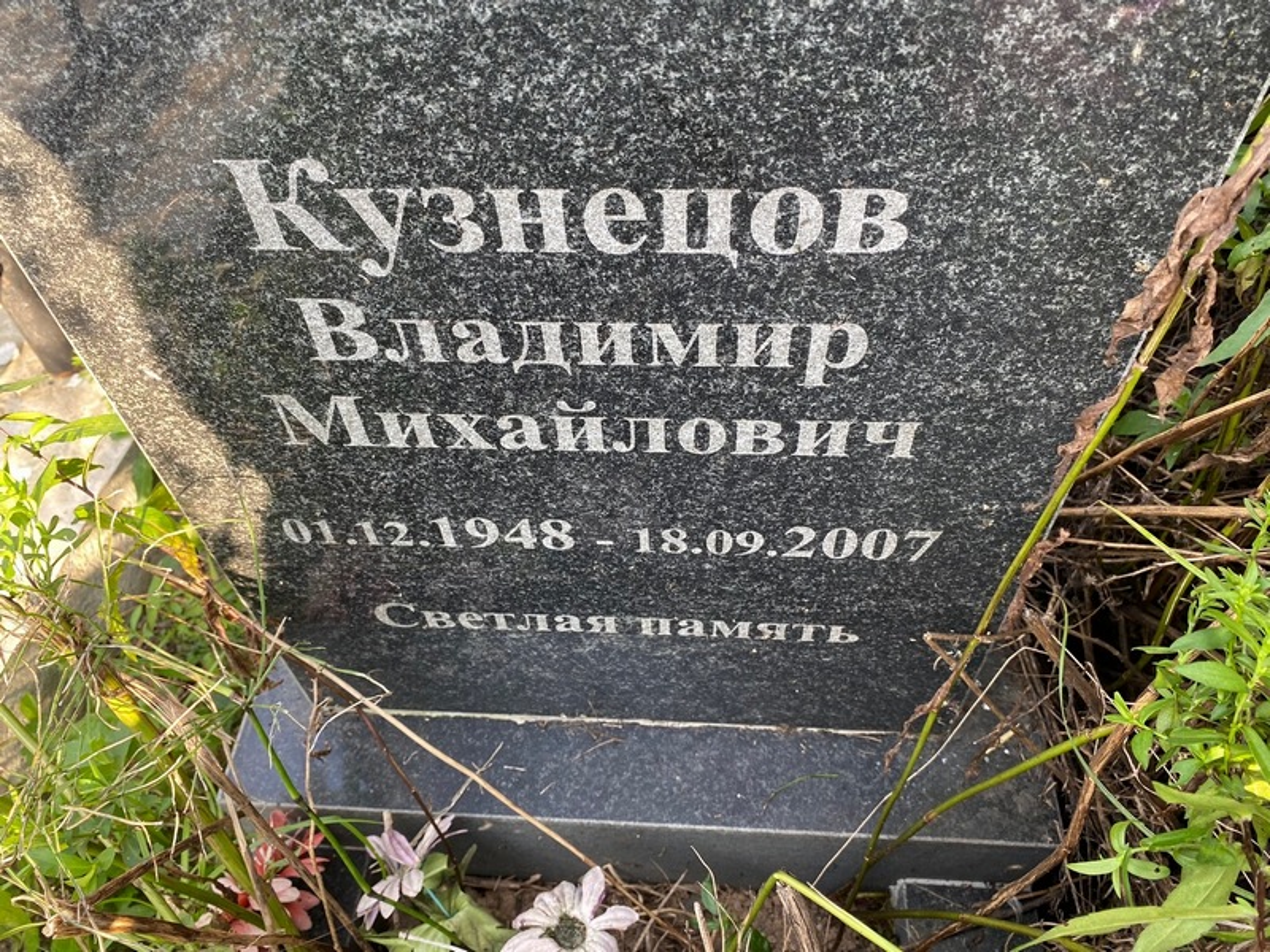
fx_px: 954
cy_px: 476
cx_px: 635
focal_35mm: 26
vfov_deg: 53.1
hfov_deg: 67.3
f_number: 1.8
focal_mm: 4.25
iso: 50
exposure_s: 1/121
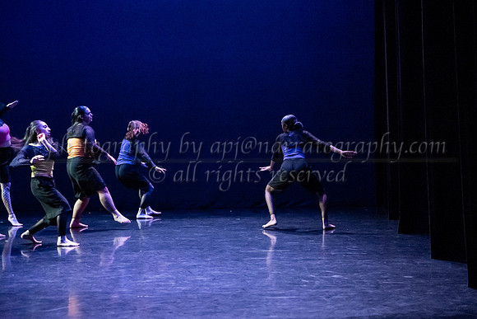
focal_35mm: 72
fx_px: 953
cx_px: 296
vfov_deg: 19.0
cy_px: 137
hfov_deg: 28.0
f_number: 3.5
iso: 4000
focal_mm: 58
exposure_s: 1/320
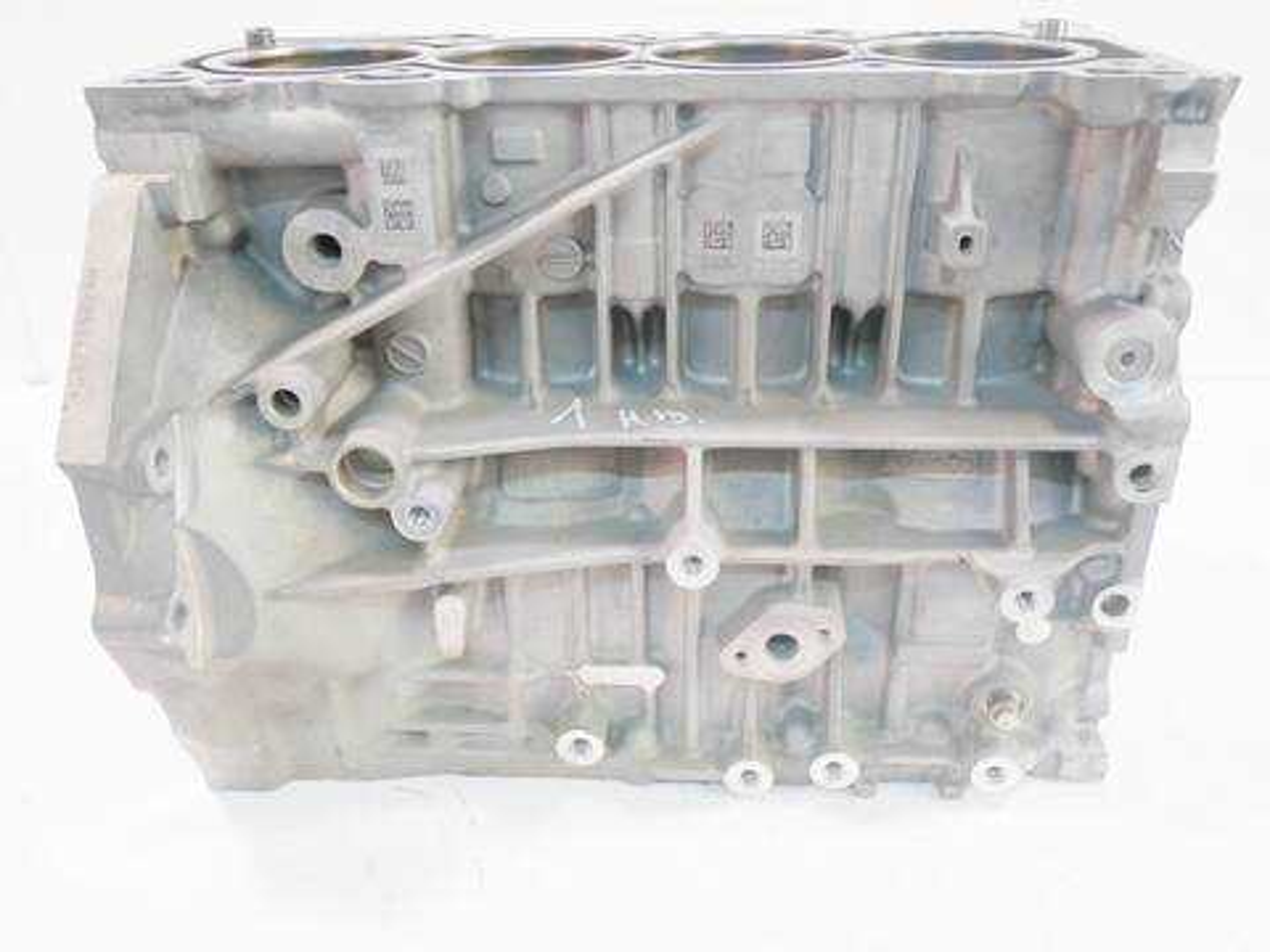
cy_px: 476
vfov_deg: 46.8
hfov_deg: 60.0
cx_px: 635
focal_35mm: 30
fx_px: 1101
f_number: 3.8
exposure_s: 1/60
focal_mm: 15
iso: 640
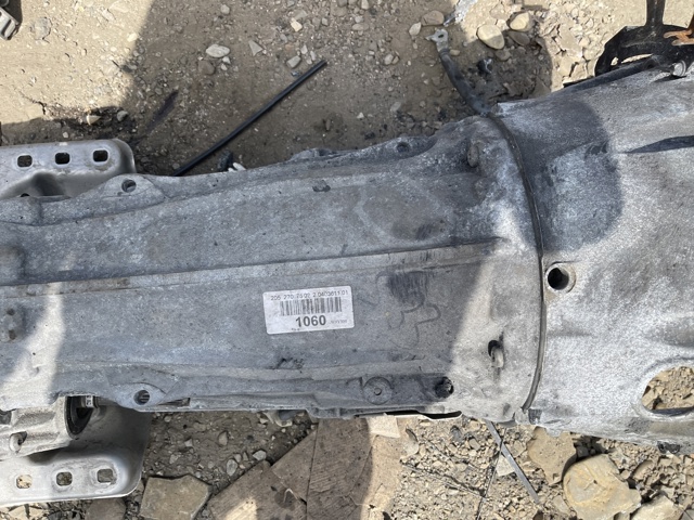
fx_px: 501
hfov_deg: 69.4
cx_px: 347
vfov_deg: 54.9
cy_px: 260
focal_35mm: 25
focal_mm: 5.1
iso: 32
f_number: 1.6
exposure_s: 1/1852
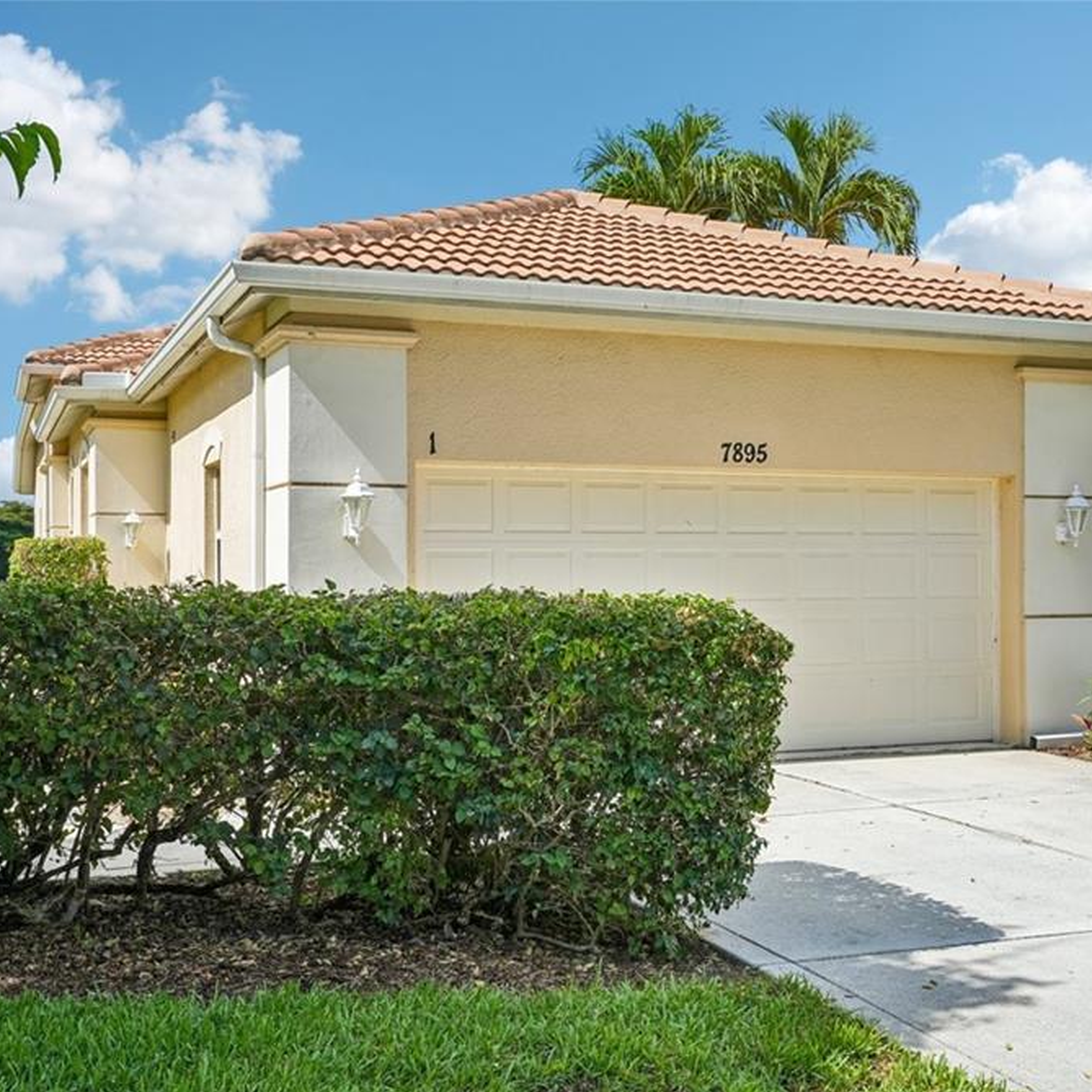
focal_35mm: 39
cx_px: 517
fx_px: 1392
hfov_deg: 42.8
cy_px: 554
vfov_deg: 42.8
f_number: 8
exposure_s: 1/1000
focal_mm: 30
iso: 400
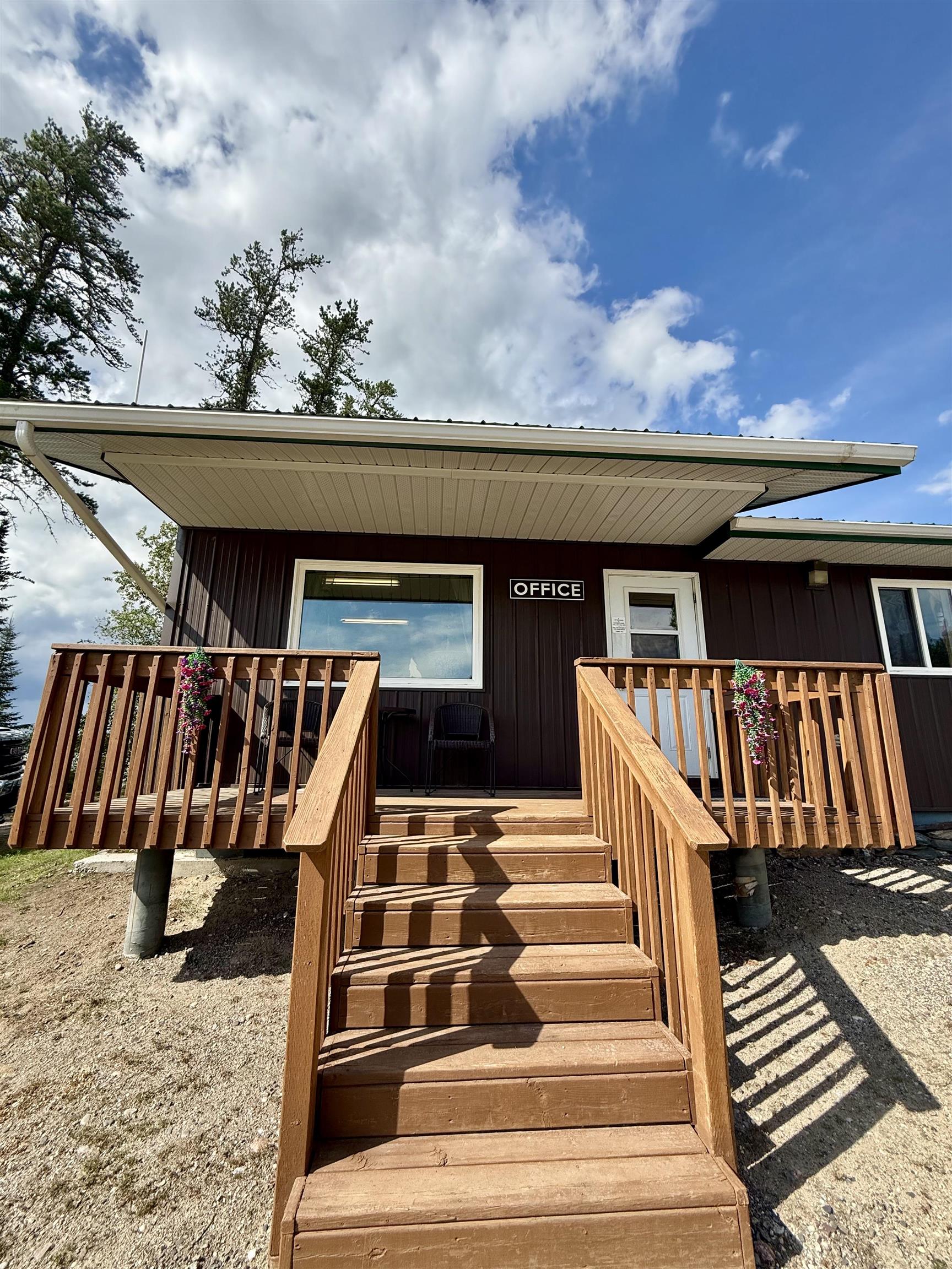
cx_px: 476
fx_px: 513
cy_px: 634
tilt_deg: +14.8
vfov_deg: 102.1
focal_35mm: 14
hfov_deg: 85.7
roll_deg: -0.3
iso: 50
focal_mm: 2.22
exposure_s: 1/1399
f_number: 2.2
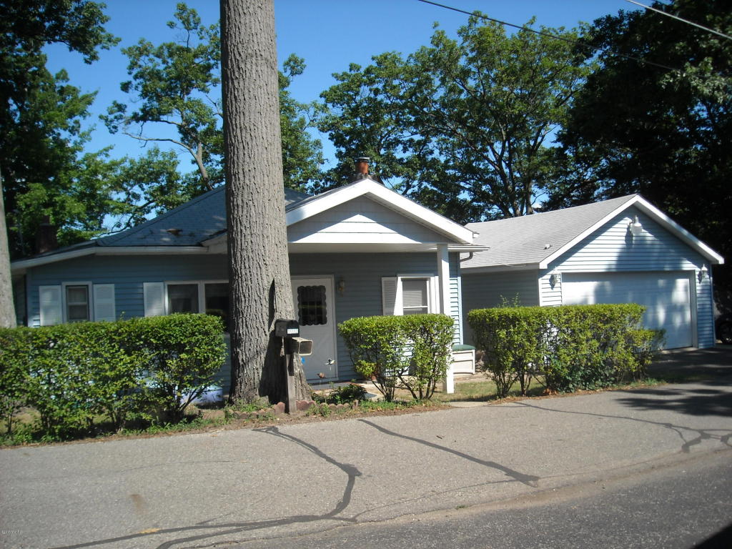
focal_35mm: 35
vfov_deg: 40.7
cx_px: 366
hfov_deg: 52.6
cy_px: 274
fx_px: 740
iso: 64
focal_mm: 5.7
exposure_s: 1/250
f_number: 5.6
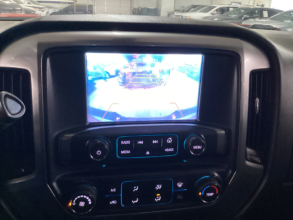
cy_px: 110
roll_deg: -4.0
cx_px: 146
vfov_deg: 45.4
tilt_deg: -22.4
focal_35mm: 31
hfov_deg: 58.4
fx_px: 262
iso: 200
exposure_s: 1/60
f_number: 2.4
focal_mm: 3.3
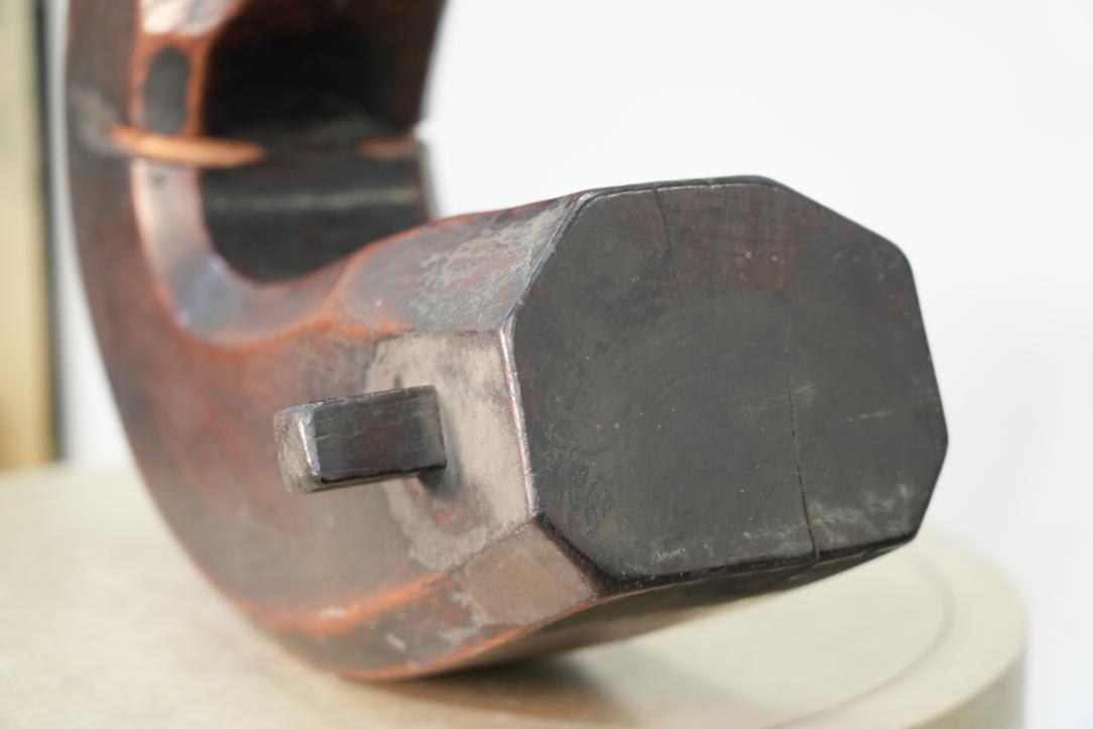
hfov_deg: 21.7
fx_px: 2854
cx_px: 546
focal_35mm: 94
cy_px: 364
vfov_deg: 14.6
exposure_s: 1/100
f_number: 4
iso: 2500
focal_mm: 94
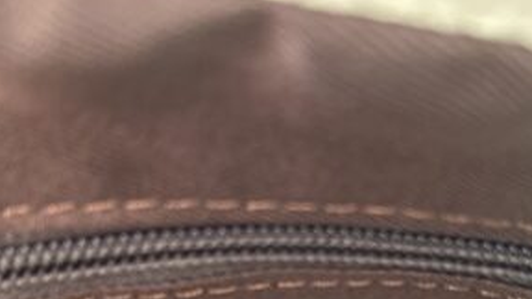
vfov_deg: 19.1
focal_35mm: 59
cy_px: 367
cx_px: 307
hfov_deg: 35.4
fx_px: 832
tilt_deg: -66.0
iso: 640
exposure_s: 1/37
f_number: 1.5
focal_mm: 5.7
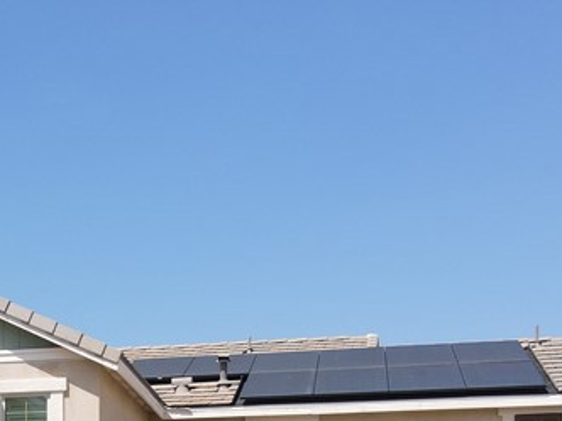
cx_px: 56
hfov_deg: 25.5
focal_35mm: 74
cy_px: 622
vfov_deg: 17.9
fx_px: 1201
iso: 100
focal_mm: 4.5
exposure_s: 1/40
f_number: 2.8
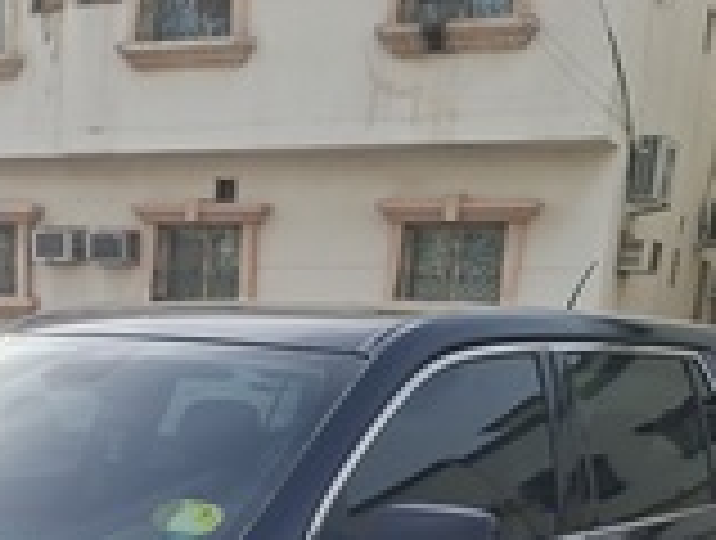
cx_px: 133
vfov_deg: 20.0
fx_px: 1368
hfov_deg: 28.6
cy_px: 754
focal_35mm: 66
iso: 50
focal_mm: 5.54
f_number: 1.8
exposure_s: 1/1025
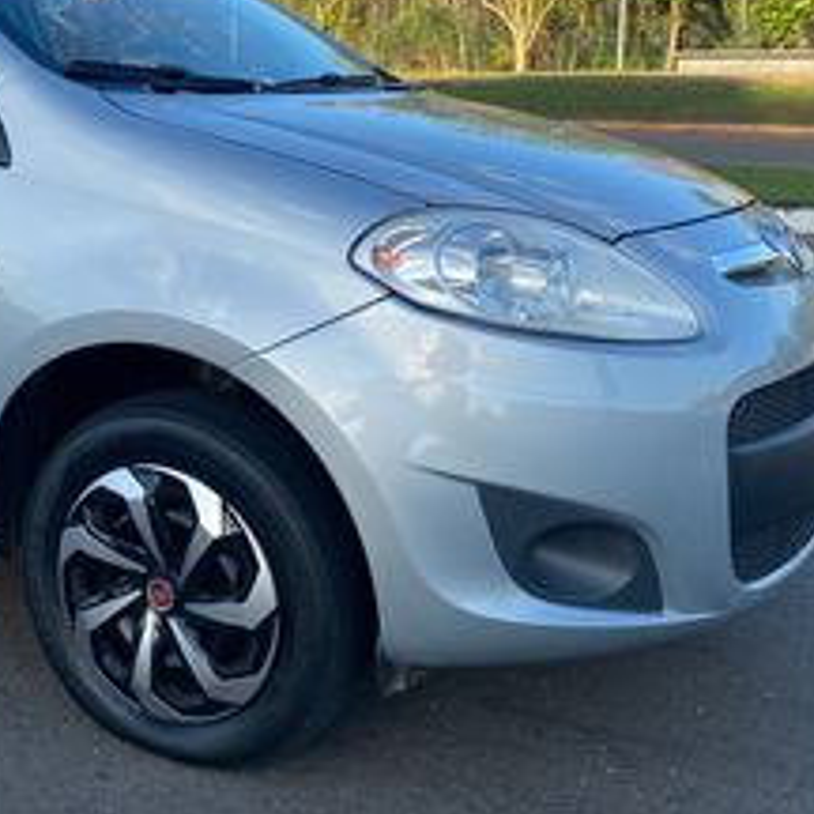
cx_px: 106
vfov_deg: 33.6
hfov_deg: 32.6
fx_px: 1330
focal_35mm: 50
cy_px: 249
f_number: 1.8
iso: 32
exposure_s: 1/816
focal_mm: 4.25
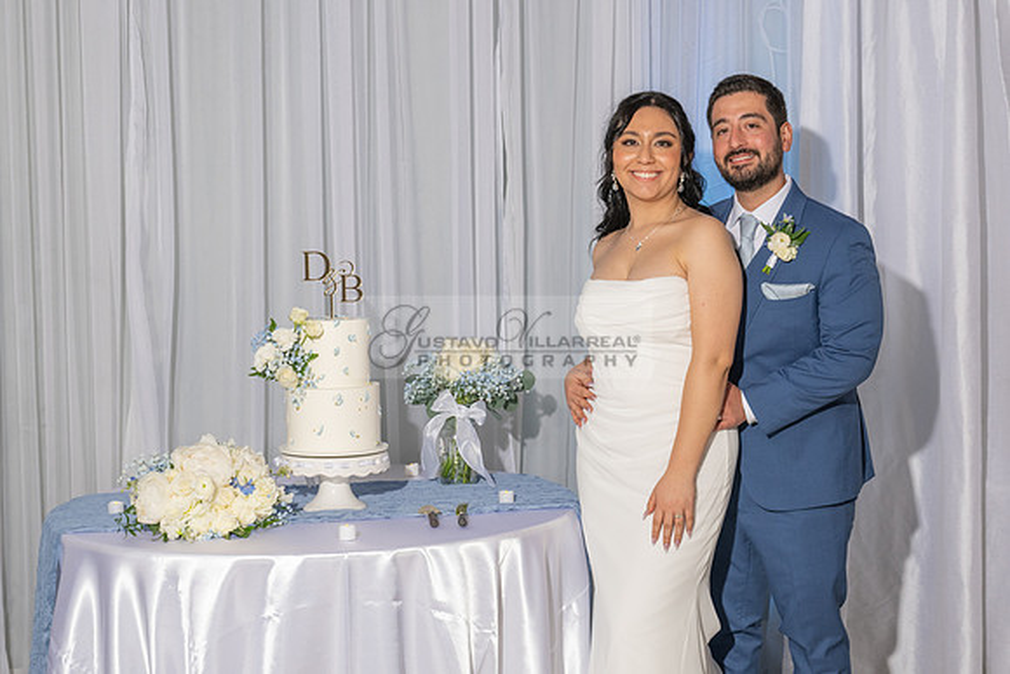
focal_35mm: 56
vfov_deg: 24.0
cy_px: 353
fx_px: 1584
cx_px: 579
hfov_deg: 35.3
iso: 640
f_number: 8
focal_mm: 43
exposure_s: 1/160
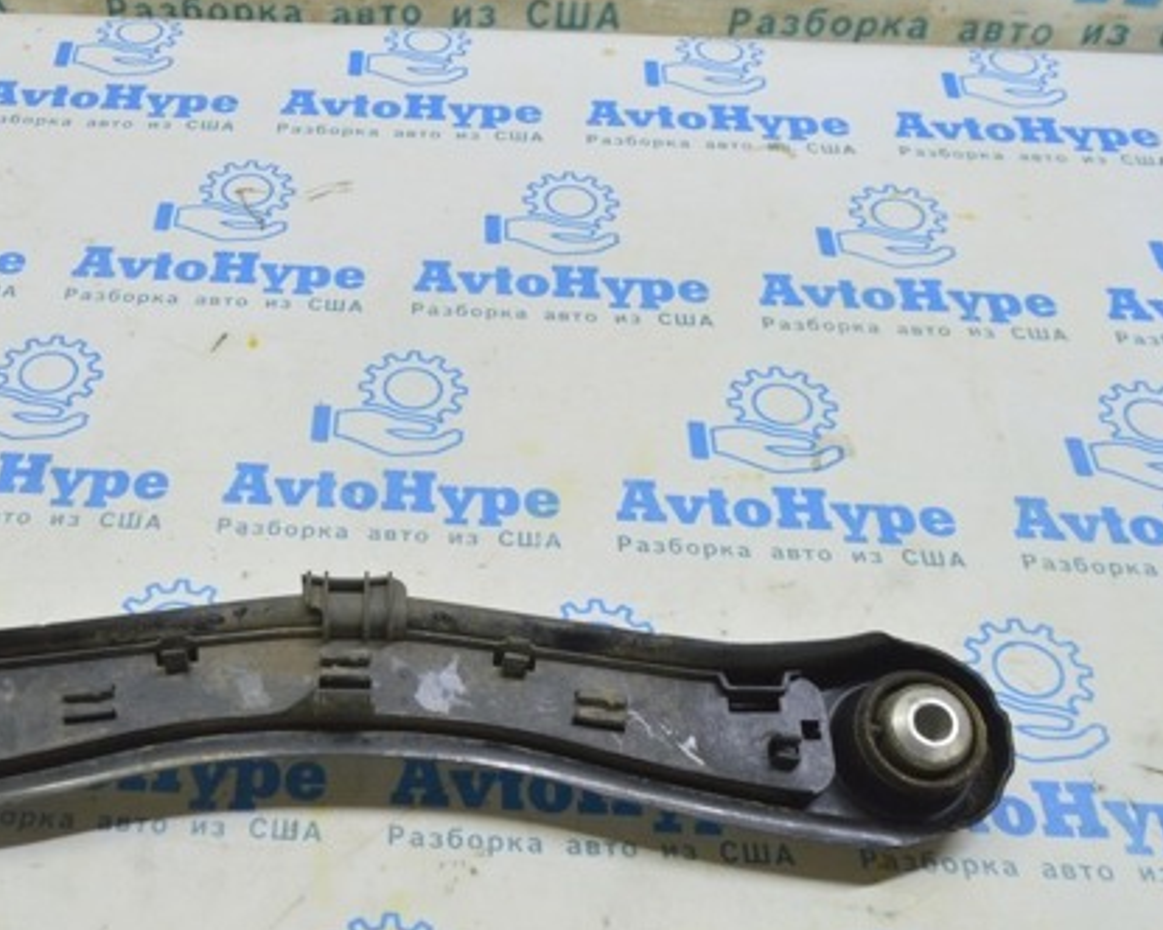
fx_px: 1342
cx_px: 336
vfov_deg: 38.1
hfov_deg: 45.7
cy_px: 553
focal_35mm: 39
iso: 400
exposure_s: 1/20
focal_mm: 18
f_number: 5.6
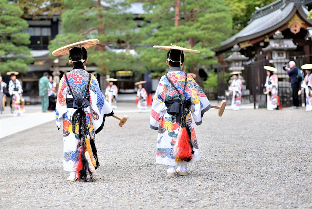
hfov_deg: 27.0
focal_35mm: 75
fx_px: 650
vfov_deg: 18.2
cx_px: 156
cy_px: 104
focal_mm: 75
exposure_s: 1/5000
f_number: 2.8
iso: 2800
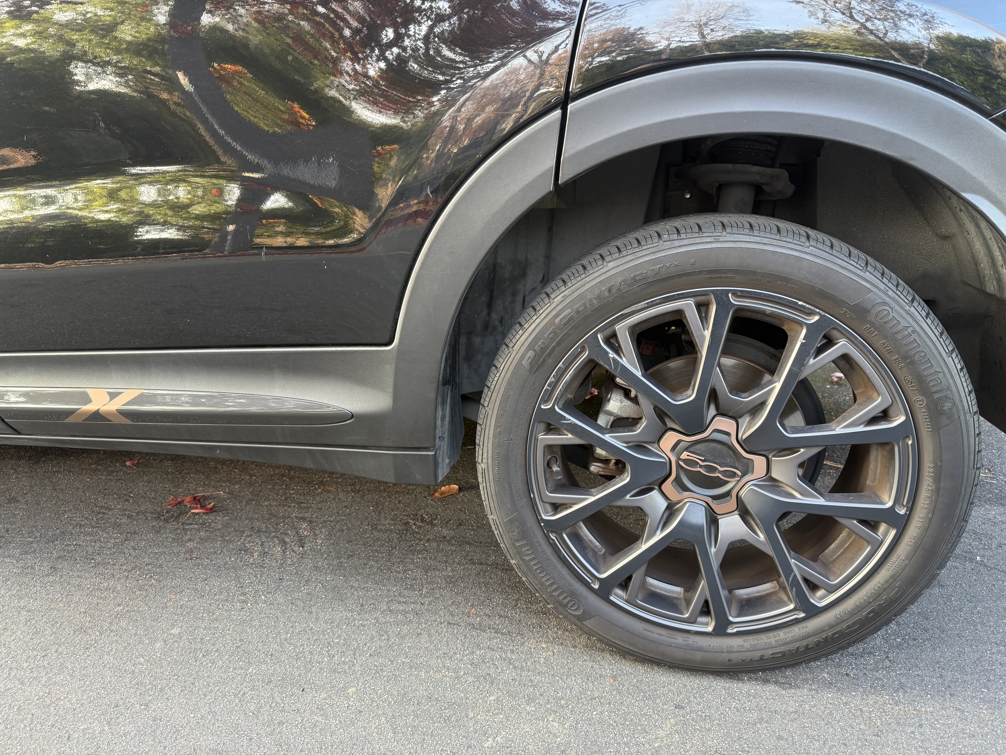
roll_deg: +1.0
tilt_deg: -18.7
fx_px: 697
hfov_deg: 71.6
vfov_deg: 56.8
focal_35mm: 24
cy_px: 378
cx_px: 503
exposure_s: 1/121
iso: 160
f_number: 1.78
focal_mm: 6.76
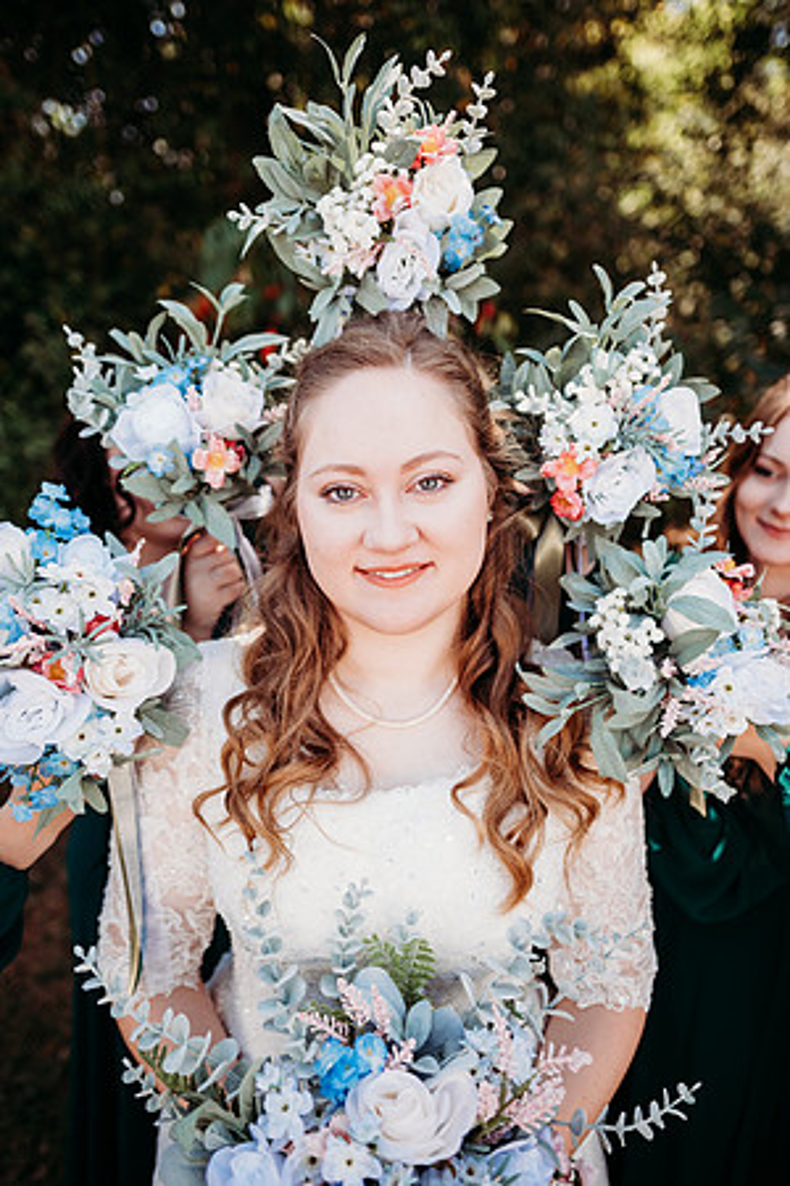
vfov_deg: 73.7
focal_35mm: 24
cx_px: 395
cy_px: 593
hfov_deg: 53.1
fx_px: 790
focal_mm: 24
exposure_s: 1/800
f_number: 2.2
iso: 160
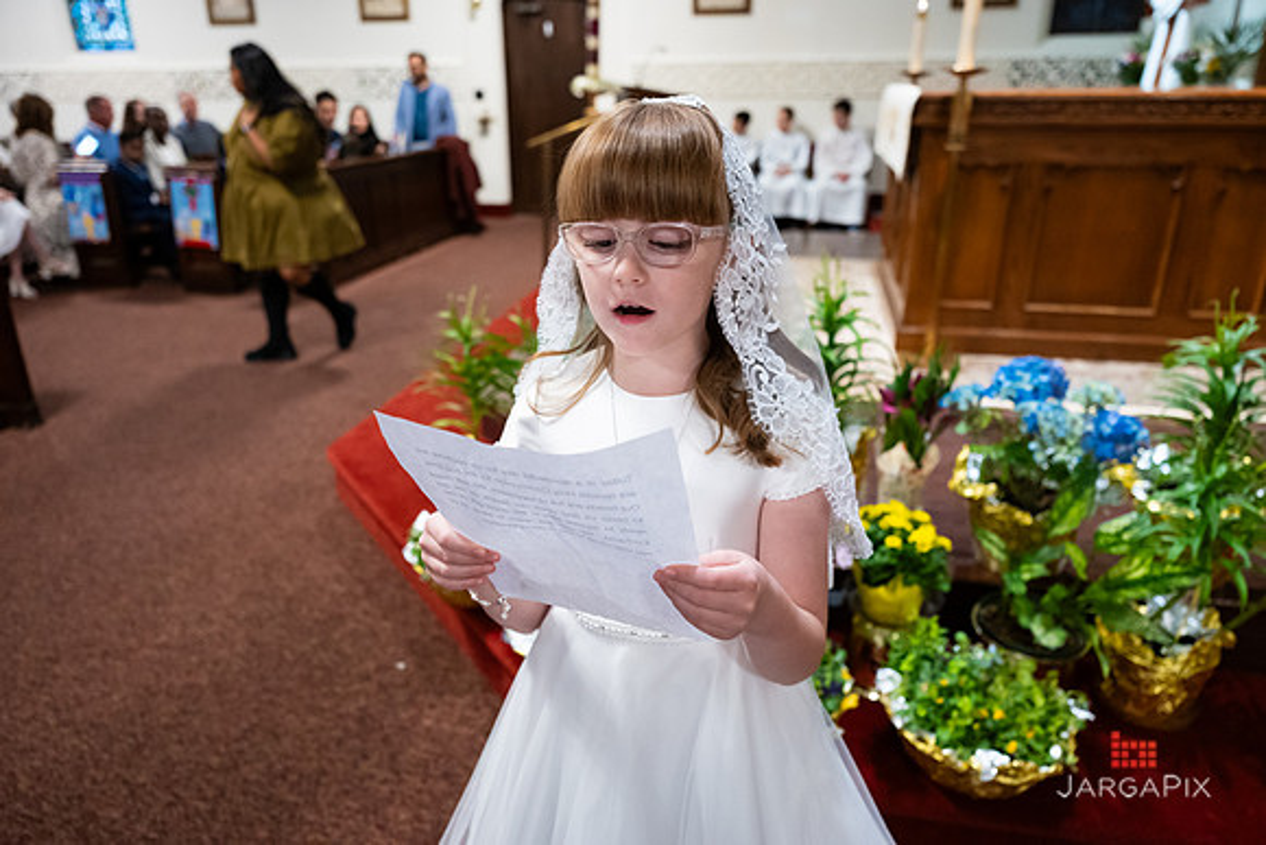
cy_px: 422
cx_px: 633
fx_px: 881
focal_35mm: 25
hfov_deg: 71.4
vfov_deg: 51.2
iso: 3200
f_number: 3.2
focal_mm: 25
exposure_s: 1/200
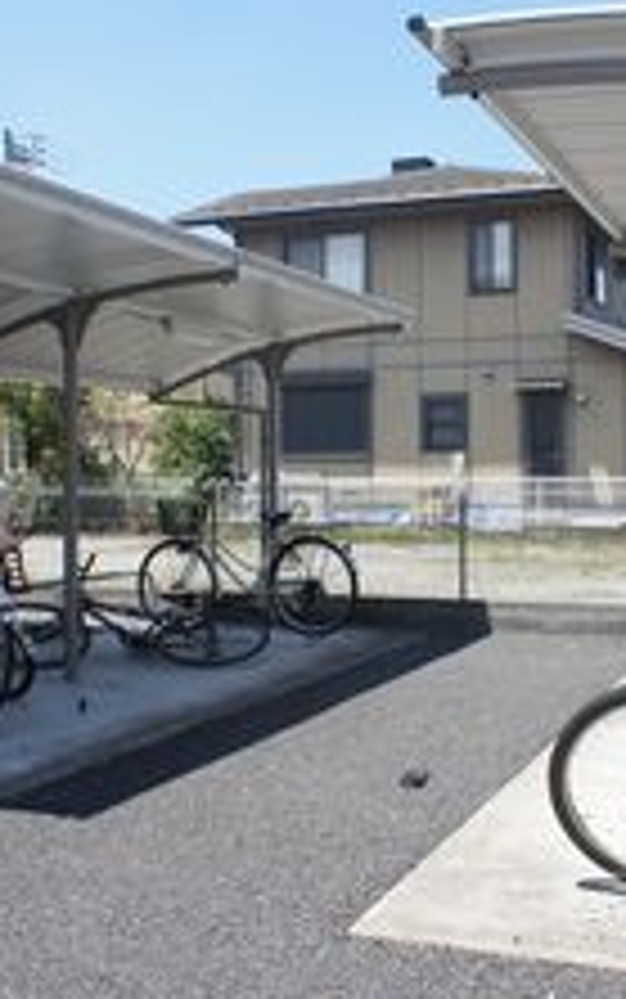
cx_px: 437
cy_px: 457
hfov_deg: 23.4
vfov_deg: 36.9
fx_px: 1499
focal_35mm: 55
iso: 200
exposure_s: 1/400
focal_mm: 16
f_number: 8
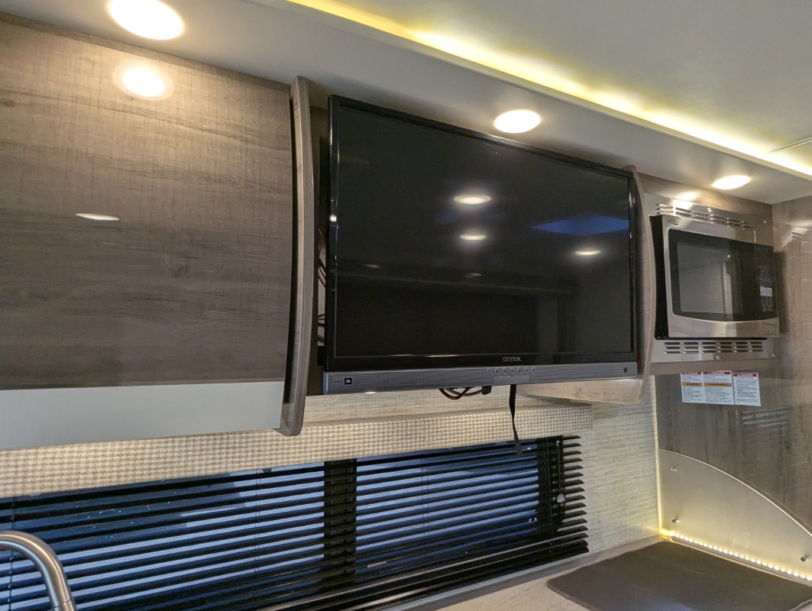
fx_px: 493
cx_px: 421
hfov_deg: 78.9
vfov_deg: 63.6
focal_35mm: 21
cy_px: 312
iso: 149
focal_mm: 2.35
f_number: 2.2
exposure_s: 1/113
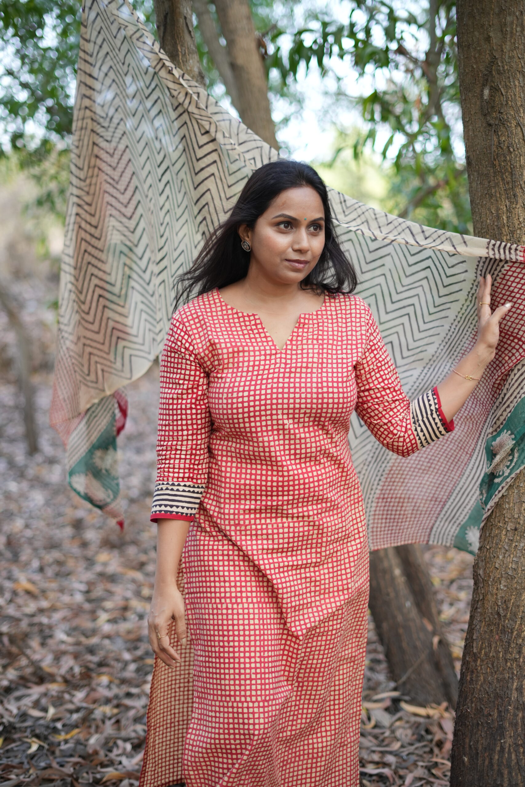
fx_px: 1094
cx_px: 262
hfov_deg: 27.0
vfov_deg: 39.6
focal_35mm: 50
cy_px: 394
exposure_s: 1/250
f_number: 2
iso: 640
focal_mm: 50
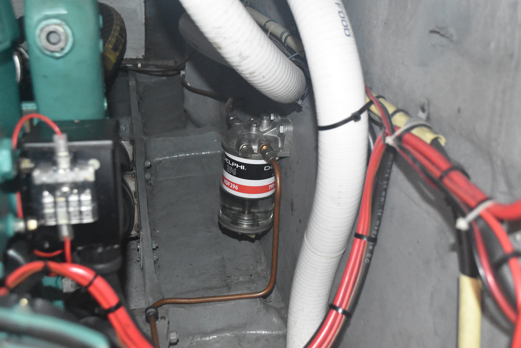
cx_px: 260
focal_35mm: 44
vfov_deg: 30.9
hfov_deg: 44.9
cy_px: 174
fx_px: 630
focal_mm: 29
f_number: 4.5
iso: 6400
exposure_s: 1/60
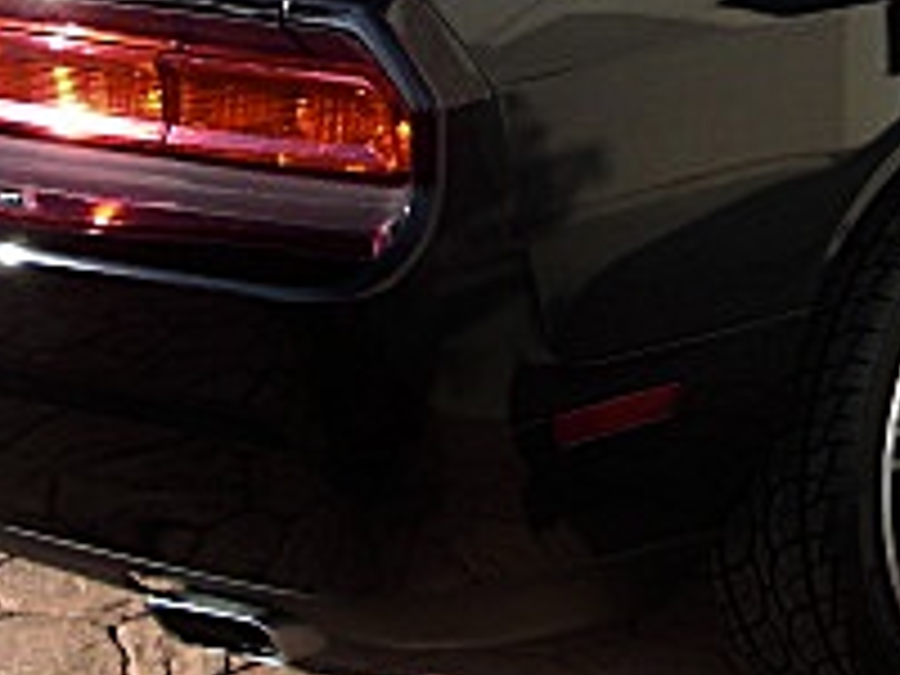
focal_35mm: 115
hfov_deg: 16.8
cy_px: 81
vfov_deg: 12.8
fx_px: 2990
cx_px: 860
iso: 50
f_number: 2.8
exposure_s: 1/250
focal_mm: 6.3
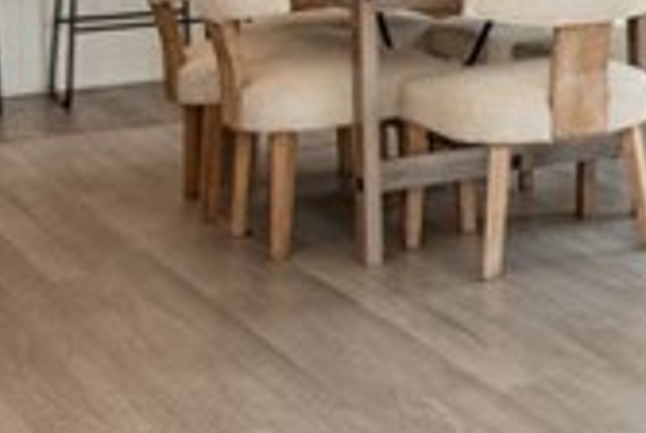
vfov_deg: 13.3
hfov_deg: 15.7
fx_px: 1762
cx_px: 1354
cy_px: -203
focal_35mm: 98
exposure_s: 1/125
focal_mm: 16
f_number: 5.6
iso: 640
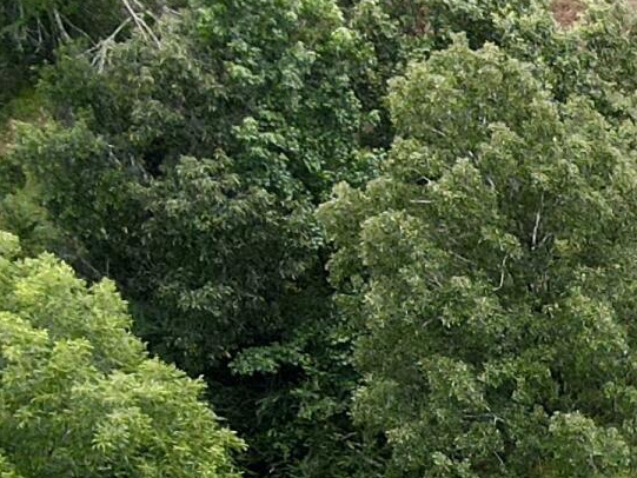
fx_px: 2448
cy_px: 1130
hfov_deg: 11.9
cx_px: 1555
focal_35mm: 133
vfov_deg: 9.9
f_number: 2.8
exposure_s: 1/90
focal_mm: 4.5
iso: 100
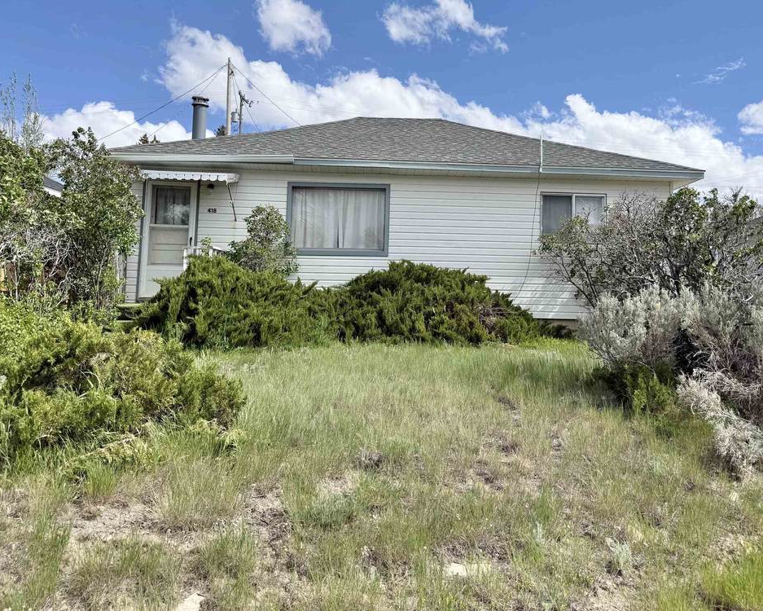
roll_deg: -1.2
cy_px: 235
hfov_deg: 55.5
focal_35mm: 32
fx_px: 723
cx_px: 421
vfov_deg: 45.5
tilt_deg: +7.0
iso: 80
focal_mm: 6.76
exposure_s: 1/4975
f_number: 1.78
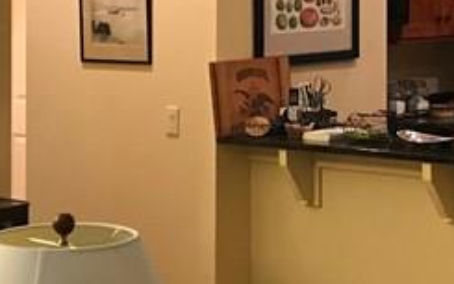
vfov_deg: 10.4
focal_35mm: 124
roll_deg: -0.6
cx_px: 322
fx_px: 1534
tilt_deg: +0.0
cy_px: -39
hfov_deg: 16.8
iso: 64
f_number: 1.8
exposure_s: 1/15
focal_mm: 3.99
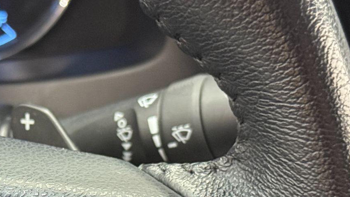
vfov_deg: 10.1
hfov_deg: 18.1
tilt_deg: -34.2
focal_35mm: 117
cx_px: 54
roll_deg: +0.6
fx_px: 1086
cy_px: 261
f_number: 1.78
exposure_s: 1/24
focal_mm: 6.76
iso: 640
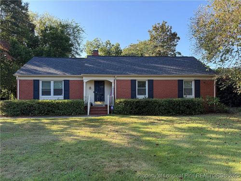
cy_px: 90
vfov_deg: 56.8
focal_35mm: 24
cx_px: 120
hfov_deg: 71.6
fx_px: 167
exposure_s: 1/742
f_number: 1.78
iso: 100
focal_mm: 6.76
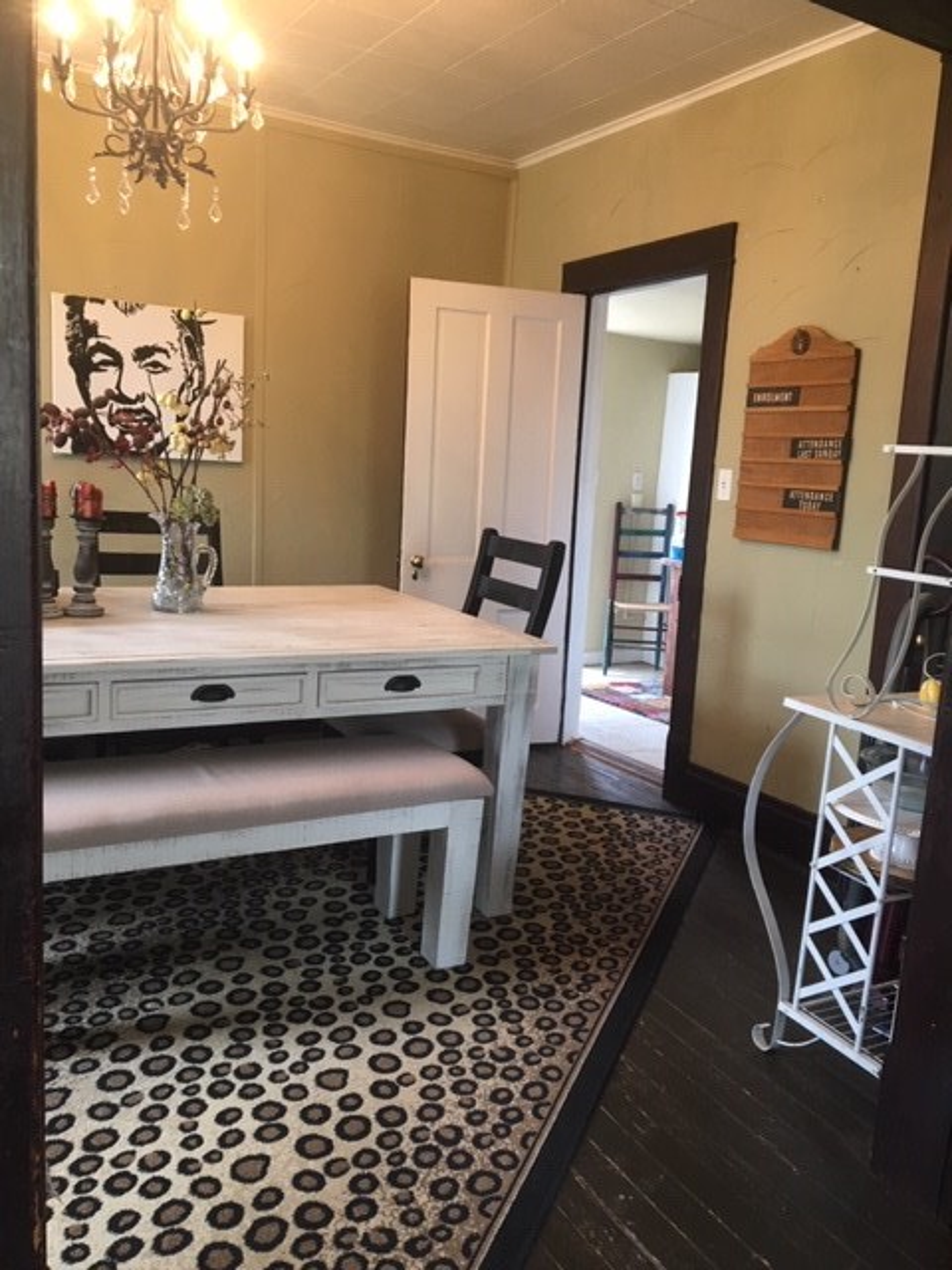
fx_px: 1063
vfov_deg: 61.7
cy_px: 635
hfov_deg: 48.2
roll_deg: -2.6
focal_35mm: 29
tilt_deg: -9.9
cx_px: 476
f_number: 2.2
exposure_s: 1/30
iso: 100
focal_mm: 4.15
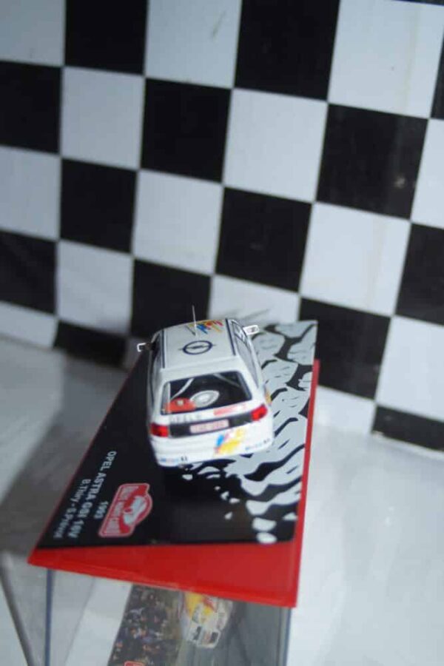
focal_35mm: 42
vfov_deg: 46.4
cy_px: 333
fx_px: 777
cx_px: 222
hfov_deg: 31.9
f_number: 4
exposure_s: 1/160
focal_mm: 28
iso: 100
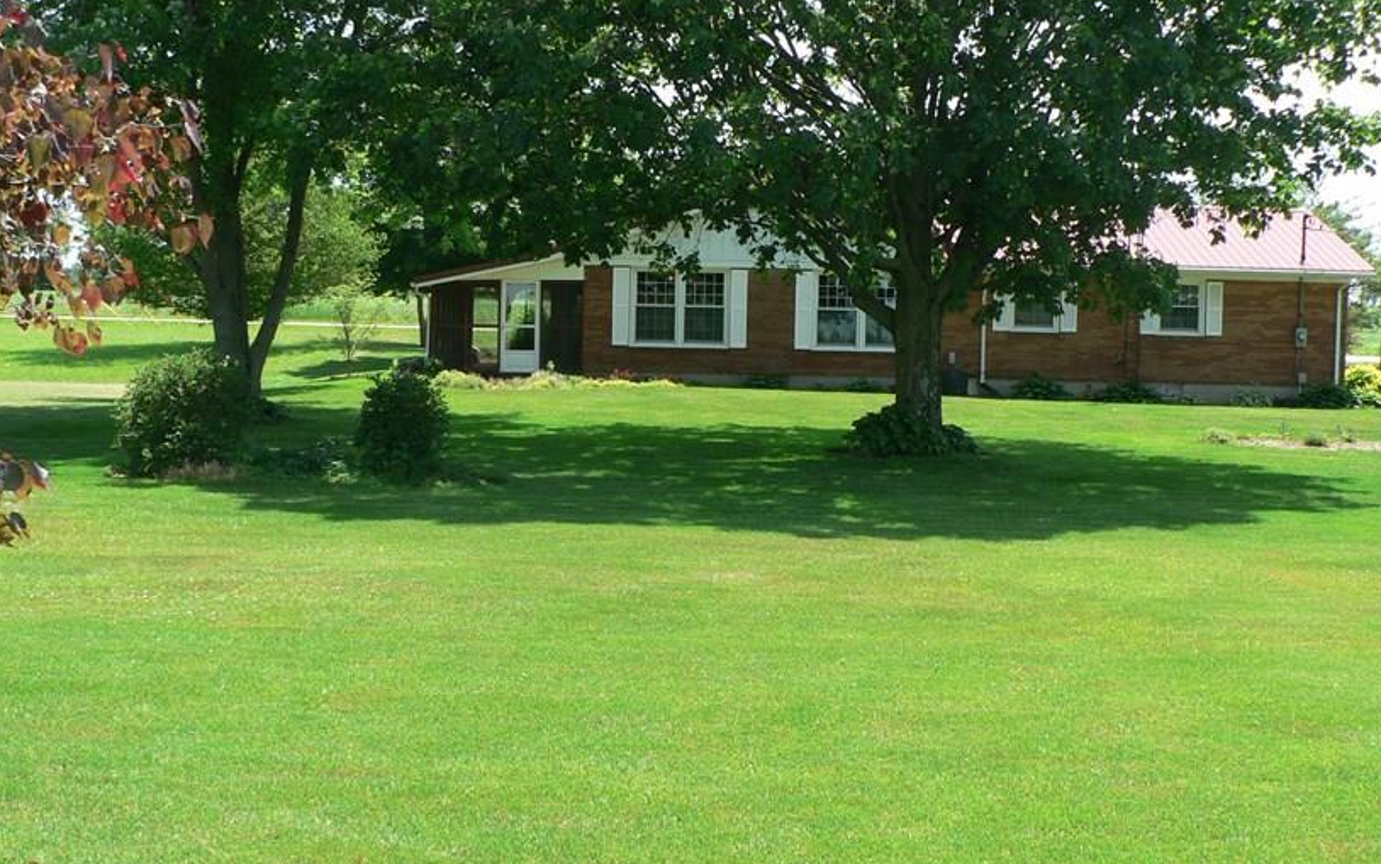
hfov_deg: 41.8
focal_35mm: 48
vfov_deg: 26.9
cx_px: 670
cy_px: 475
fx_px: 1807
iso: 80
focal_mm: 6
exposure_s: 1/200
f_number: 4
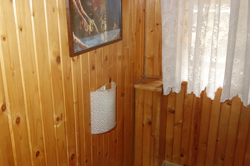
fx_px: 236
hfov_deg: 55.8
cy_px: 72
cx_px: 118
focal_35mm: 34
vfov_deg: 38.8
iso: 125
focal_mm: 10.4
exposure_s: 1/30
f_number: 1.8
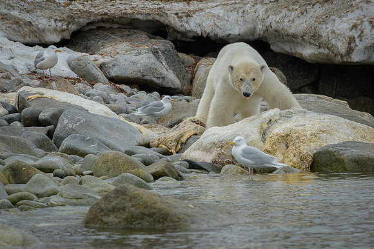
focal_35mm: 300
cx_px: 222
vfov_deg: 4.6
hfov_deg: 6.9
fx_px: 3114
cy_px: 85
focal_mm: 200
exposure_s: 1/1250
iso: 800
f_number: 10
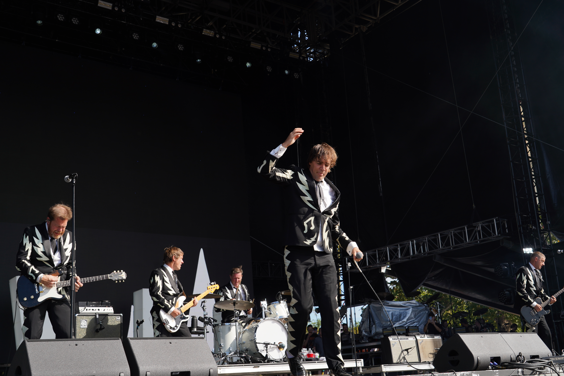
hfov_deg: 46.4
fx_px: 658
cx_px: 282
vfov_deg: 31.9
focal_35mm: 42
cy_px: 188
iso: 100
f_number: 8
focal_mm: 42
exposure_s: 1/200
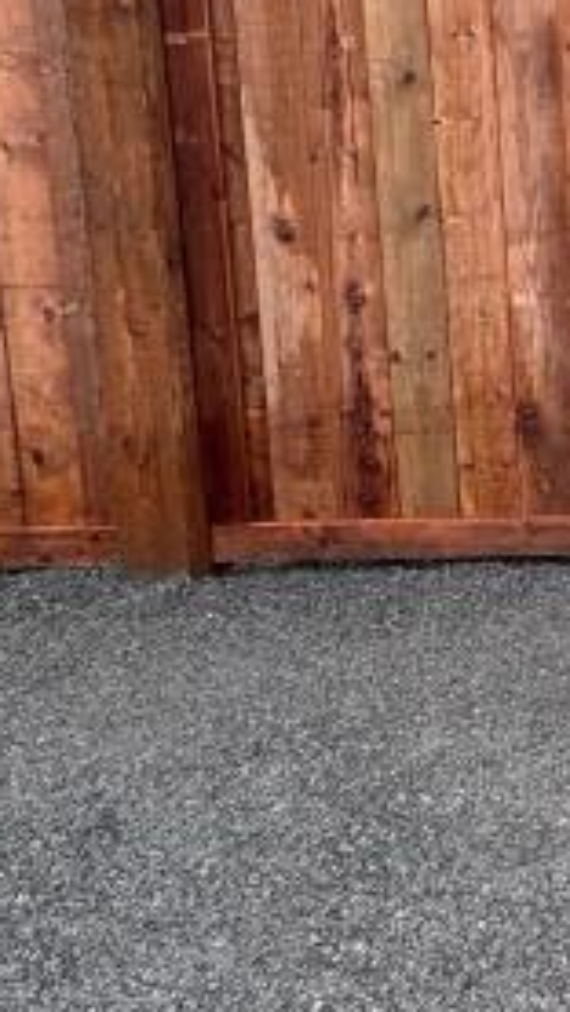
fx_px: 1181
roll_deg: +0.1
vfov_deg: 42.2
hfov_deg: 20.4
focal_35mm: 44
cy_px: 84
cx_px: 990
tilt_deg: -6.1
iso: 100
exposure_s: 1/99
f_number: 2.2
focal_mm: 2.22
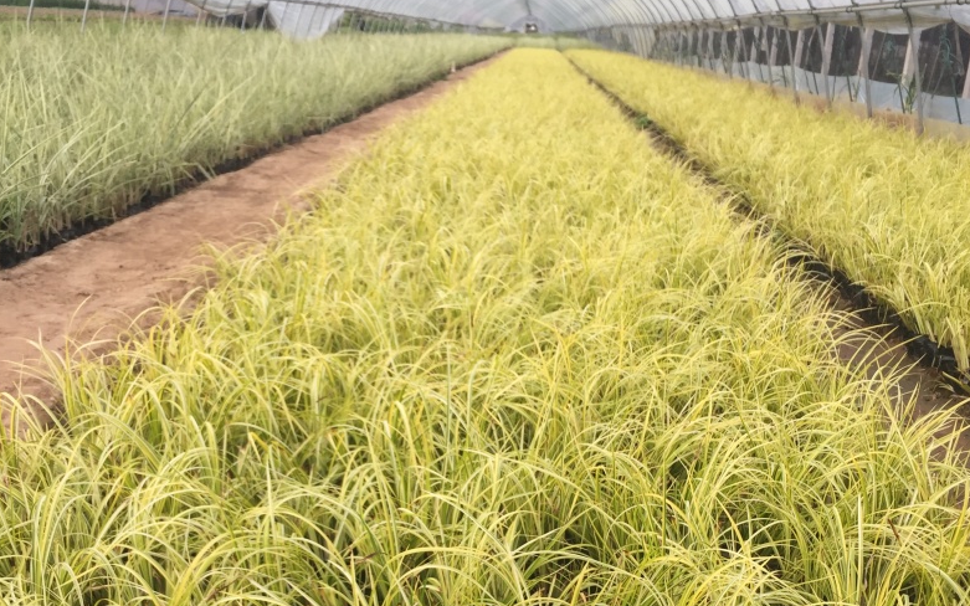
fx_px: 1110
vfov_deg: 29.1
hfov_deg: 47.2
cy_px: 567
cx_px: 483
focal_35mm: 42
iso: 32
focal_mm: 4.15
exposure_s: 1/465
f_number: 2.2
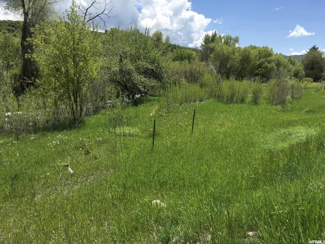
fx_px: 272
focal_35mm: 29
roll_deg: +0.5
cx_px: 162
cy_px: 122
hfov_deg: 61.7
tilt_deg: -8.7
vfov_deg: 48.2
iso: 25
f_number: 2.2
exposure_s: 1/1789
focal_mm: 4.15
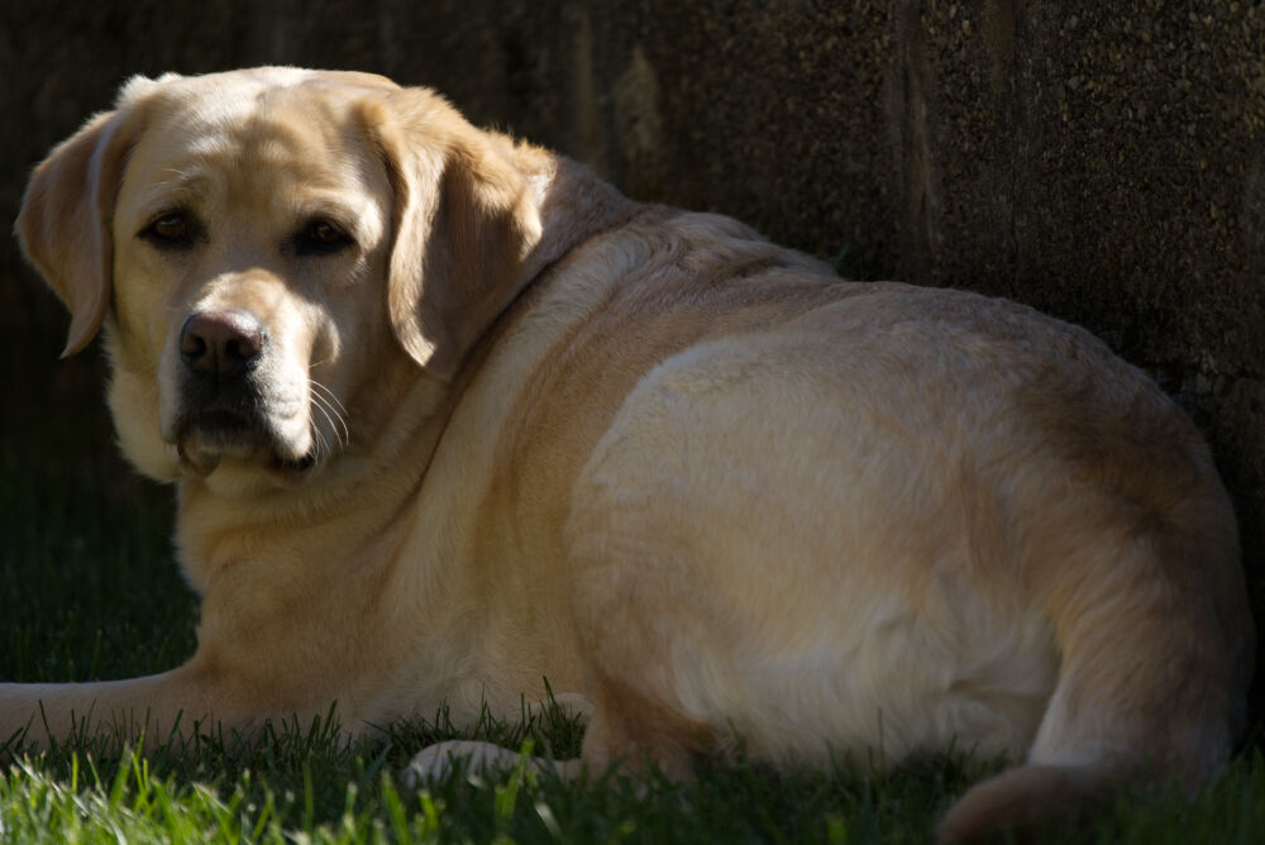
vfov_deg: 2.3
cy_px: 422
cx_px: 632
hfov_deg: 3.4
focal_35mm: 600
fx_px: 21095
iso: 1250
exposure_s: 1/3200
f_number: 6.3
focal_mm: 600
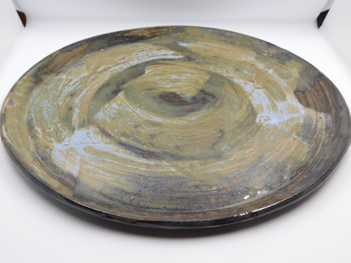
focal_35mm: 40
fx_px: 406
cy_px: 132
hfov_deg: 46.8
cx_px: 176
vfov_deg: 36.0
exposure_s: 1/40
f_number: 3.6
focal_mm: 7.1
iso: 125
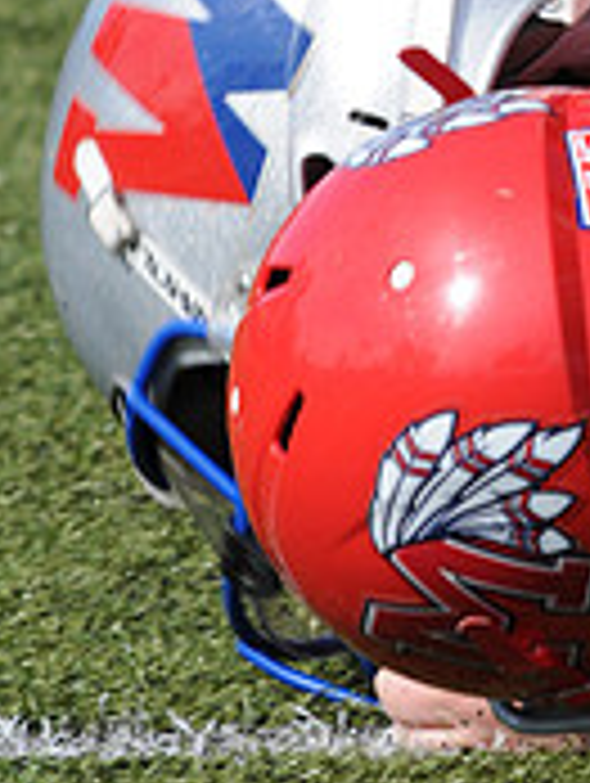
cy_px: -338
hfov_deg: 1.0
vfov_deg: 1.4
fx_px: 32622
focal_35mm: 1439
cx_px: 453
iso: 200
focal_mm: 300
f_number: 8
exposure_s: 1/500
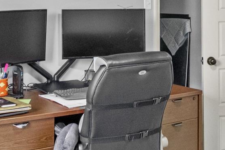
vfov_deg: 20.0
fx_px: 419
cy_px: 19
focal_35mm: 67
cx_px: 143
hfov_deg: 29.9
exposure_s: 1/5
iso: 800
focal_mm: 10
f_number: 7.1
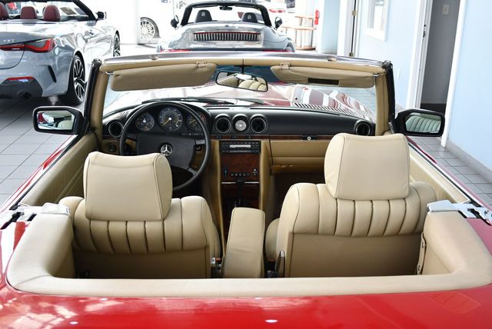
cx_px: 246
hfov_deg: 53.1
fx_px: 492
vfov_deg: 36.9
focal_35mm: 36
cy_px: 164
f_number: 3.5
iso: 560
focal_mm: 18
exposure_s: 1/250
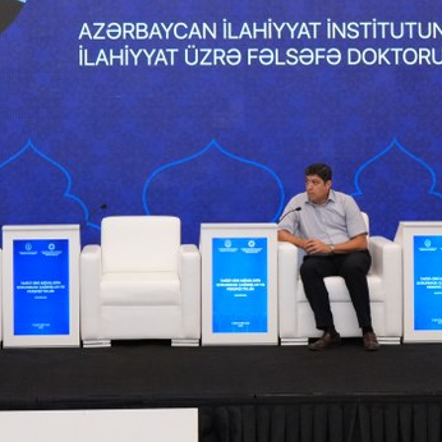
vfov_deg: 18.5
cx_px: 181
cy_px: 98
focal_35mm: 93
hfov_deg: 18.7
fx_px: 1343
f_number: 4
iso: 2500
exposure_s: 1/160
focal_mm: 25
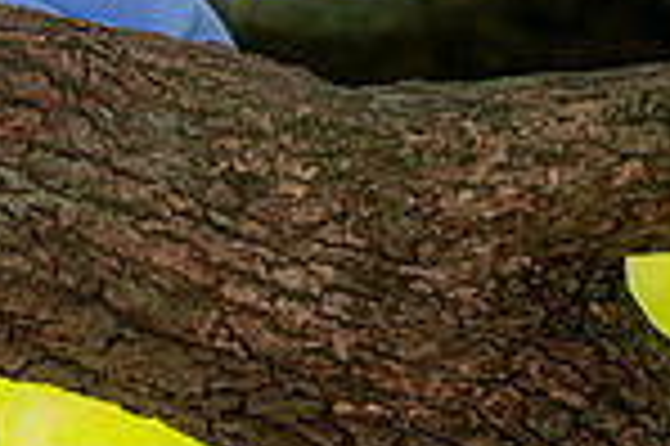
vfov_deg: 3.8
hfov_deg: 5.7
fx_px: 6655
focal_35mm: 358
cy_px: -313
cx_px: -522
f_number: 3.2
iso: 100
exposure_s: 1/125
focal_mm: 92
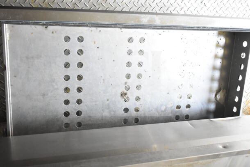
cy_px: 84
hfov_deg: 47.9
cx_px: 125
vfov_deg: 33.0
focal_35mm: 40
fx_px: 281
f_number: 4
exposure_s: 1/40
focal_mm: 27
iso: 2500
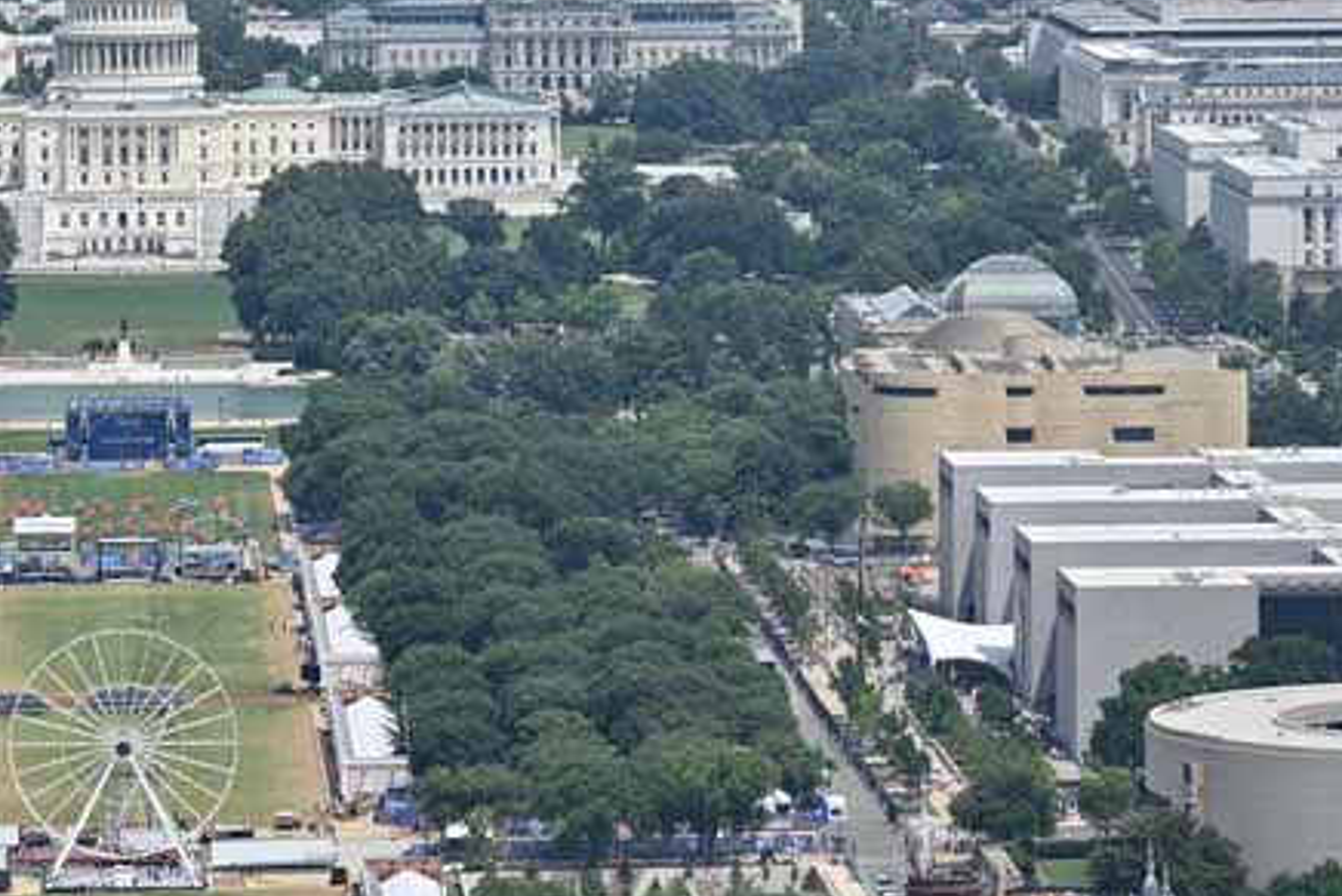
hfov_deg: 9.3
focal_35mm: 220
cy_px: 254
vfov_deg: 6.2
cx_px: 145
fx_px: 8203
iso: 64
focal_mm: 120
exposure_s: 1/800
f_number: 5.6
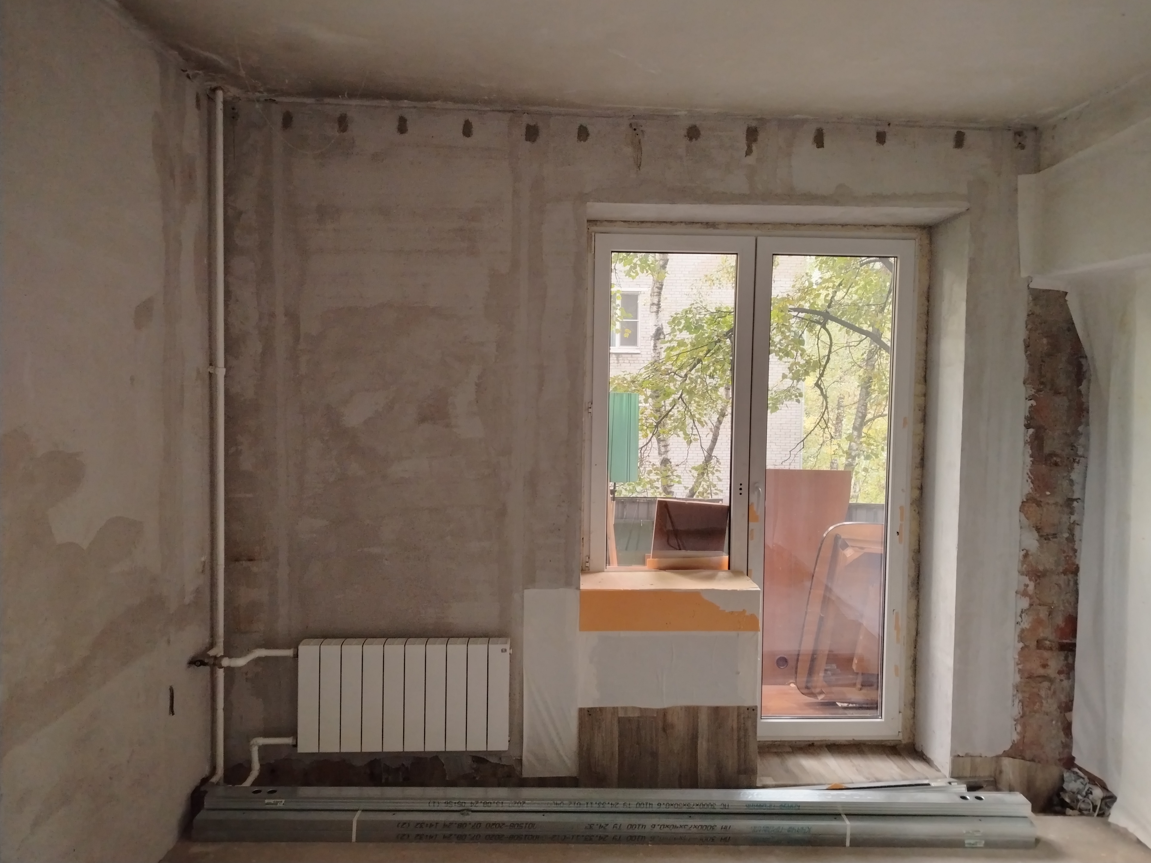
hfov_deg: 69.4
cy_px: 417
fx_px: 831
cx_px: 599
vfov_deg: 54.9
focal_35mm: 25
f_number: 1.75
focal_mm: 5.25
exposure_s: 1/33.3
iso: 1097
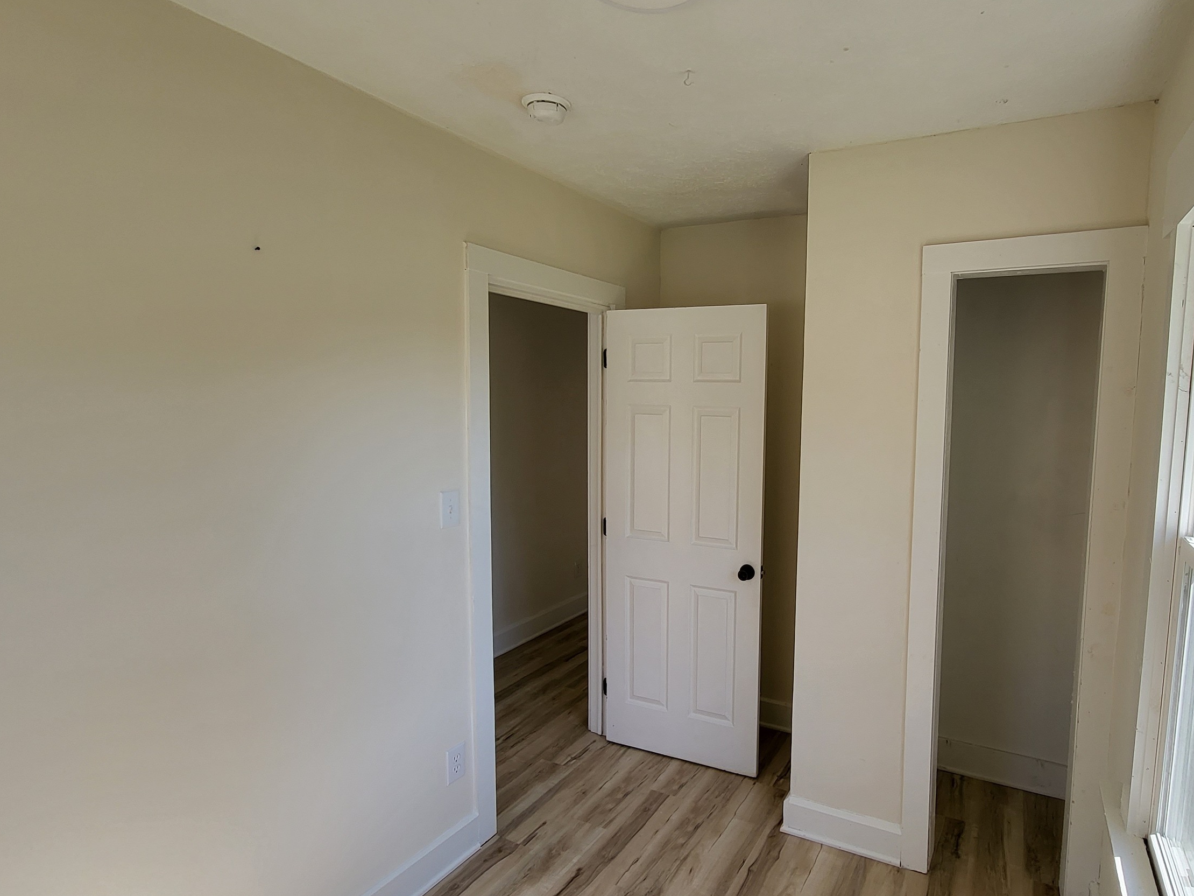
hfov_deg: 86.8
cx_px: 708
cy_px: 464
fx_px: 621
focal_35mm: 18
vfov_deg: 71.6
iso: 32
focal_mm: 1.74
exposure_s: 1/120
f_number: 2.2
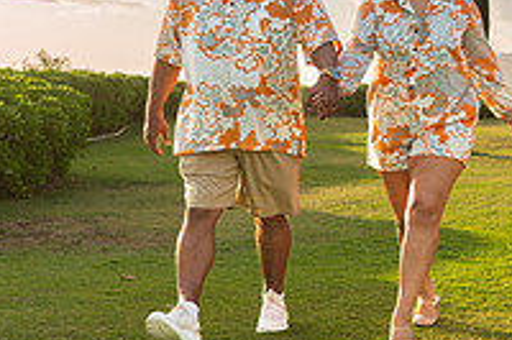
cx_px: 492
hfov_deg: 18.7
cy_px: 29
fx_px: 1520
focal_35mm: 107
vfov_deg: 12.7
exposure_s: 1/320
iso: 100
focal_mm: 35
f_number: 2.8
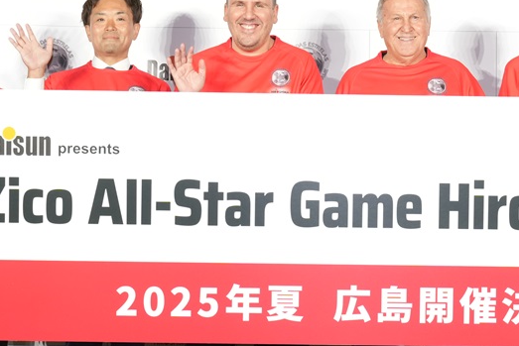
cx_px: 372
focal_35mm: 117
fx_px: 1687
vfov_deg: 11.7
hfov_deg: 17.4
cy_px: 122
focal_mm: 34
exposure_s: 1/160
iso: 800
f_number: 5.6
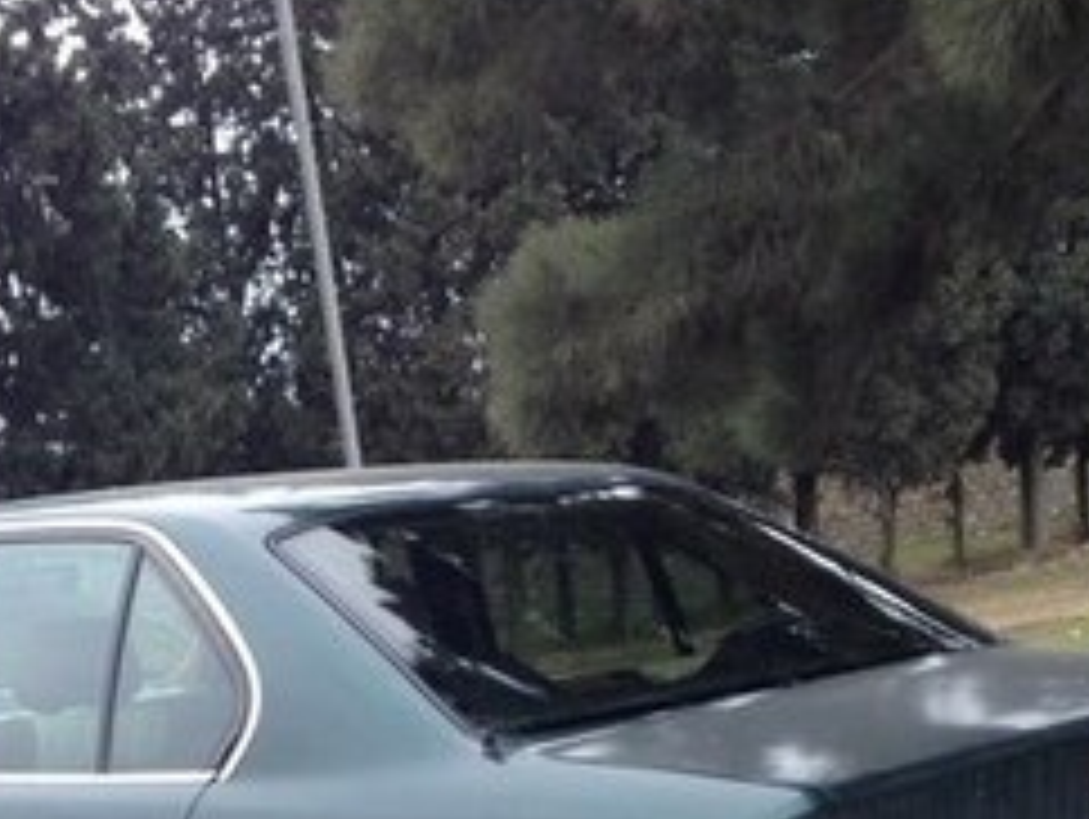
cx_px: 410
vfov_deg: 15.7
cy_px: 1046
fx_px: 2834
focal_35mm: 90
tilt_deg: -13.3
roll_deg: +7.0
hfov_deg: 21.7
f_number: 2.4
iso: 64
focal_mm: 4.12
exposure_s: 1/120
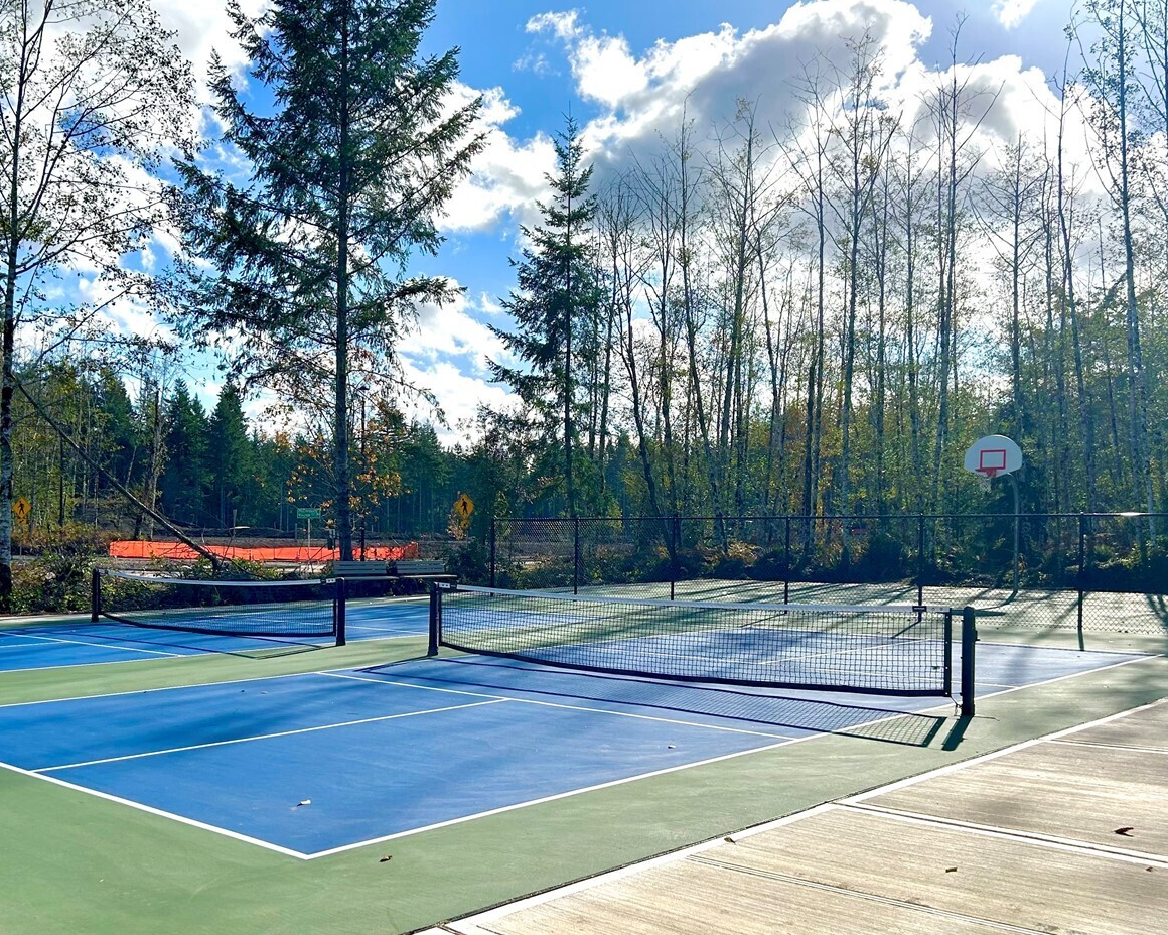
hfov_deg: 51.4
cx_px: 523
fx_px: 1210
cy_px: 543
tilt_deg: -1.1
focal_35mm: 35
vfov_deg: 42.1
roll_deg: -0.9
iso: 50
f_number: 1.5
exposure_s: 1/6993
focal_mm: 5.7
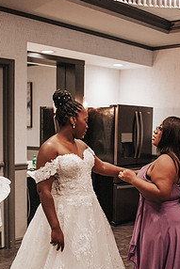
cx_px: 90
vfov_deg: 35.9
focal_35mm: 55
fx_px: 412
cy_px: 176
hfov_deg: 24.6
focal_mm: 35
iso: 1000
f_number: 3.2
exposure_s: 1/1250
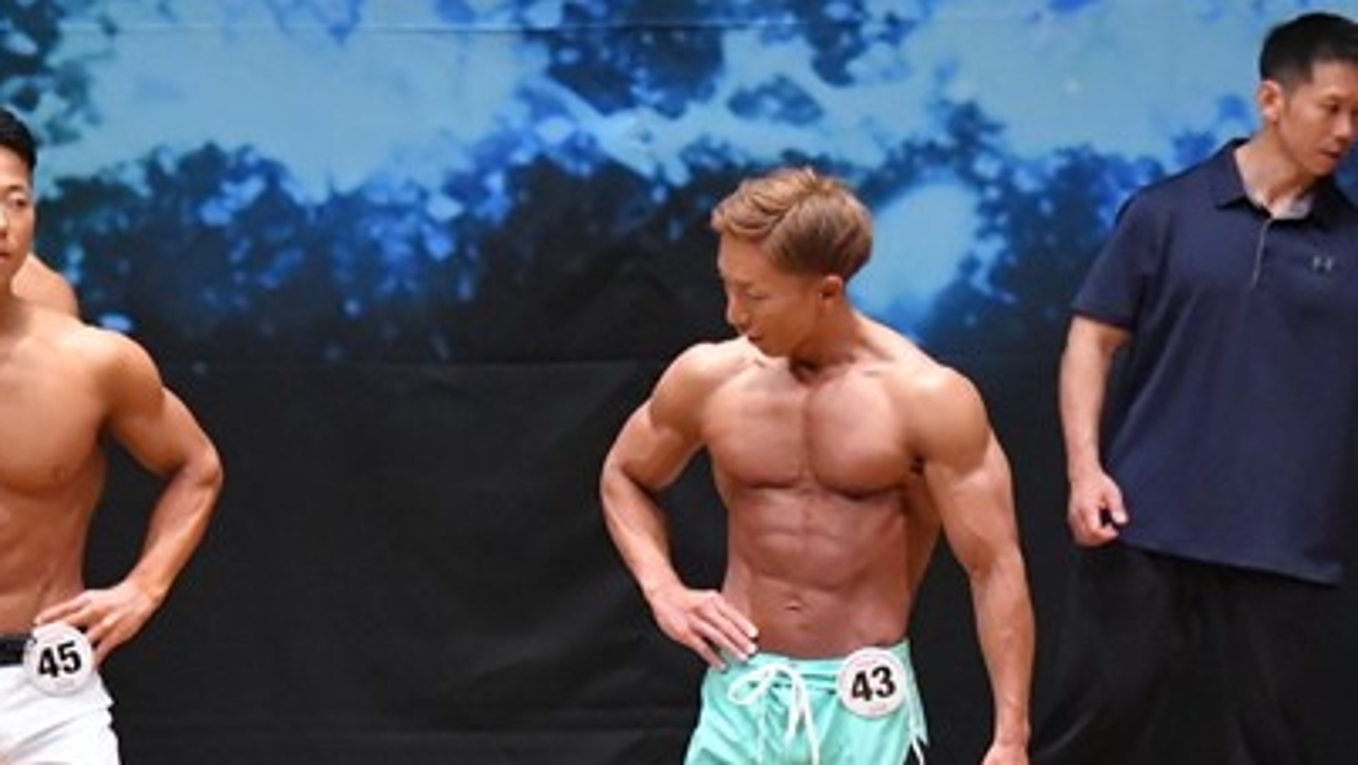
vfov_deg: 2.8
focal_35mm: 437
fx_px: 15741
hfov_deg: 4.9
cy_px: 623
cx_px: 723
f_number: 5.6
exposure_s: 1/400
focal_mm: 145
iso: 8000
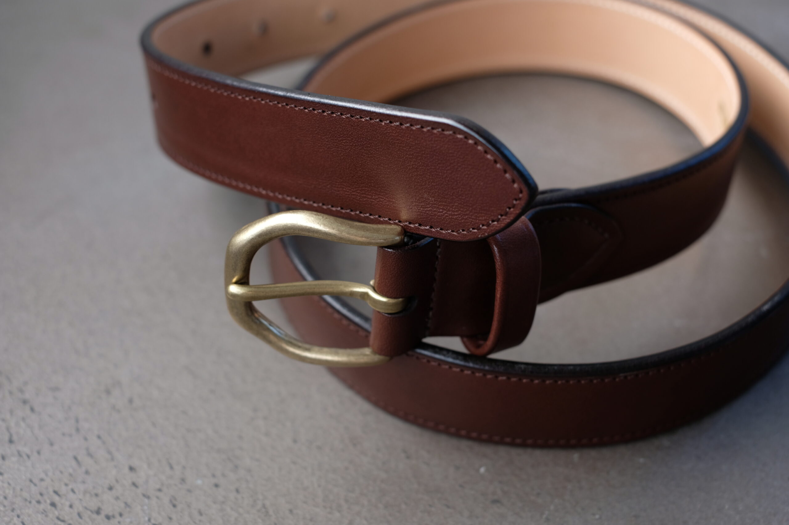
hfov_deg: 37.5
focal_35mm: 53
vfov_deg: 25.5
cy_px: 262
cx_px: 394
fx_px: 1161
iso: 200
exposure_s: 1/60
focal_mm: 35
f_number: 4
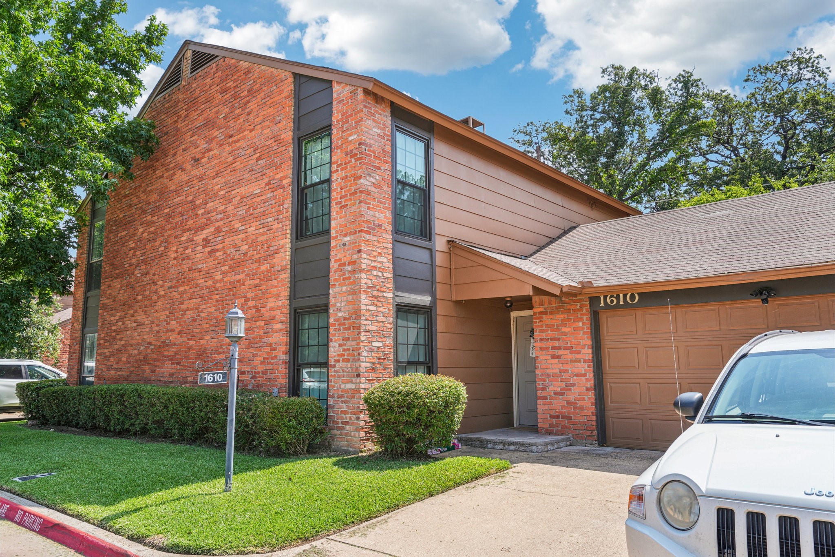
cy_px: 278
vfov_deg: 51.3
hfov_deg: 71.5
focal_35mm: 25
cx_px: 418
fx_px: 580
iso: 100
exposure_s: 1/160
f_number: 8
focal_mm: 25
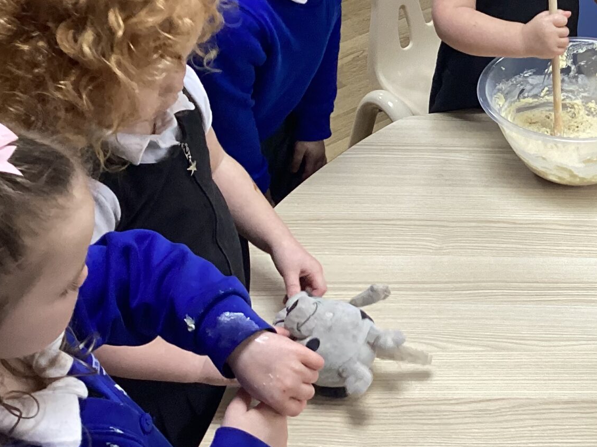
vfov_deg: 20.8
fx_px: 1207
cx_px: 629
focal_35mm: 70
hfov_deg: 26.0
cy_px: 108
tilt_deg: -32.7
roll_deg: -4.1
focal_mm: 3.3
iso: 160
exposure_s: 1/50
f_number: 2.4
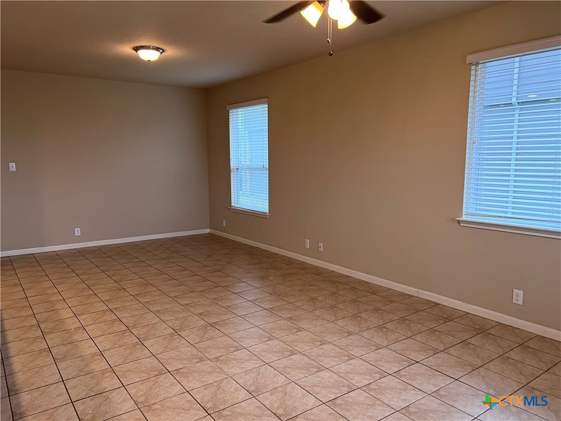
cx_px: 280
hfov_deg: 67.3
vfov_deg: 53.1
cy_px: 210
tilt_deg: -7.1
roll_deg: +0.7
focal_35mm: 26
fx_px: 421
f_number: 1.5
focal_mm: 5.7
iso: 100
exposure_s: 1/60
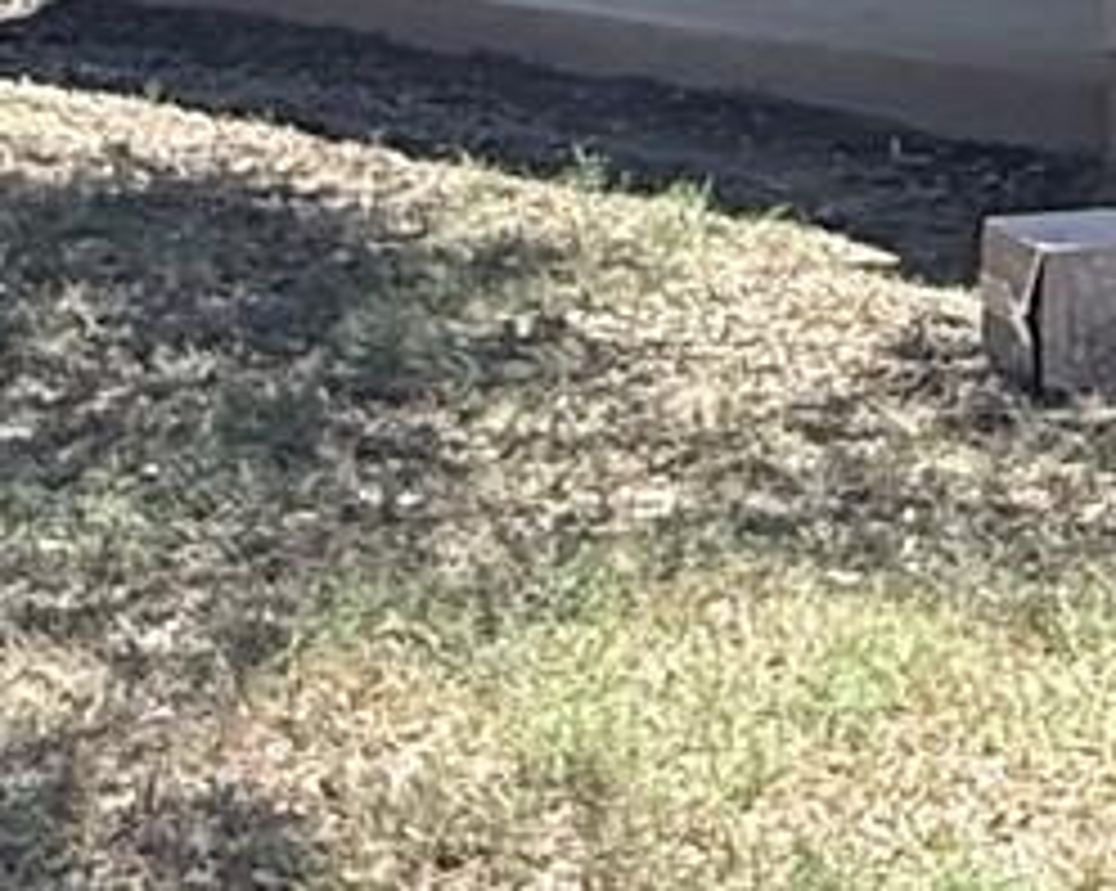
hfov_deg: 16.9
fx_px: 3729
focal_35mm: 113
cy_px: -369
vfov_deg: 13.0
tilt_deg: +0.6
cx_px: 936
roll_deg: -1.7
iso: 64
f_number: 2.2
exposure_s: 1/779
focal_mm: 2.22
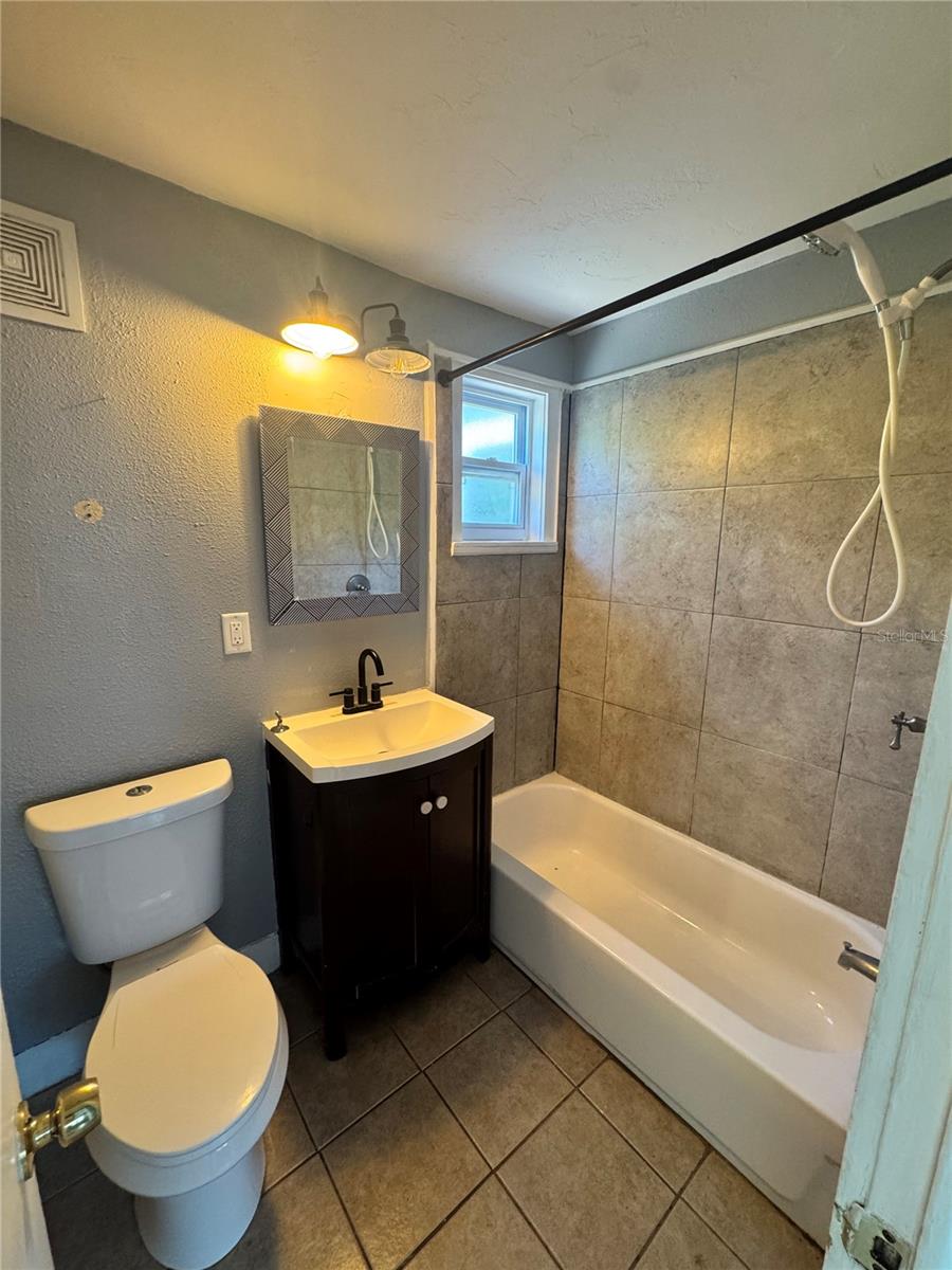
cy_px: 635
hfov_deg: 85.7
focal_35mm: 14
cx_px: 476
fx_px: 513
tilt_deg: -9.4
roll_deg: -0.7
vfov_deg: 102.1
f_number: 2.2
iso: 250
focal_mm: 2.22
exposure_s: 1/60
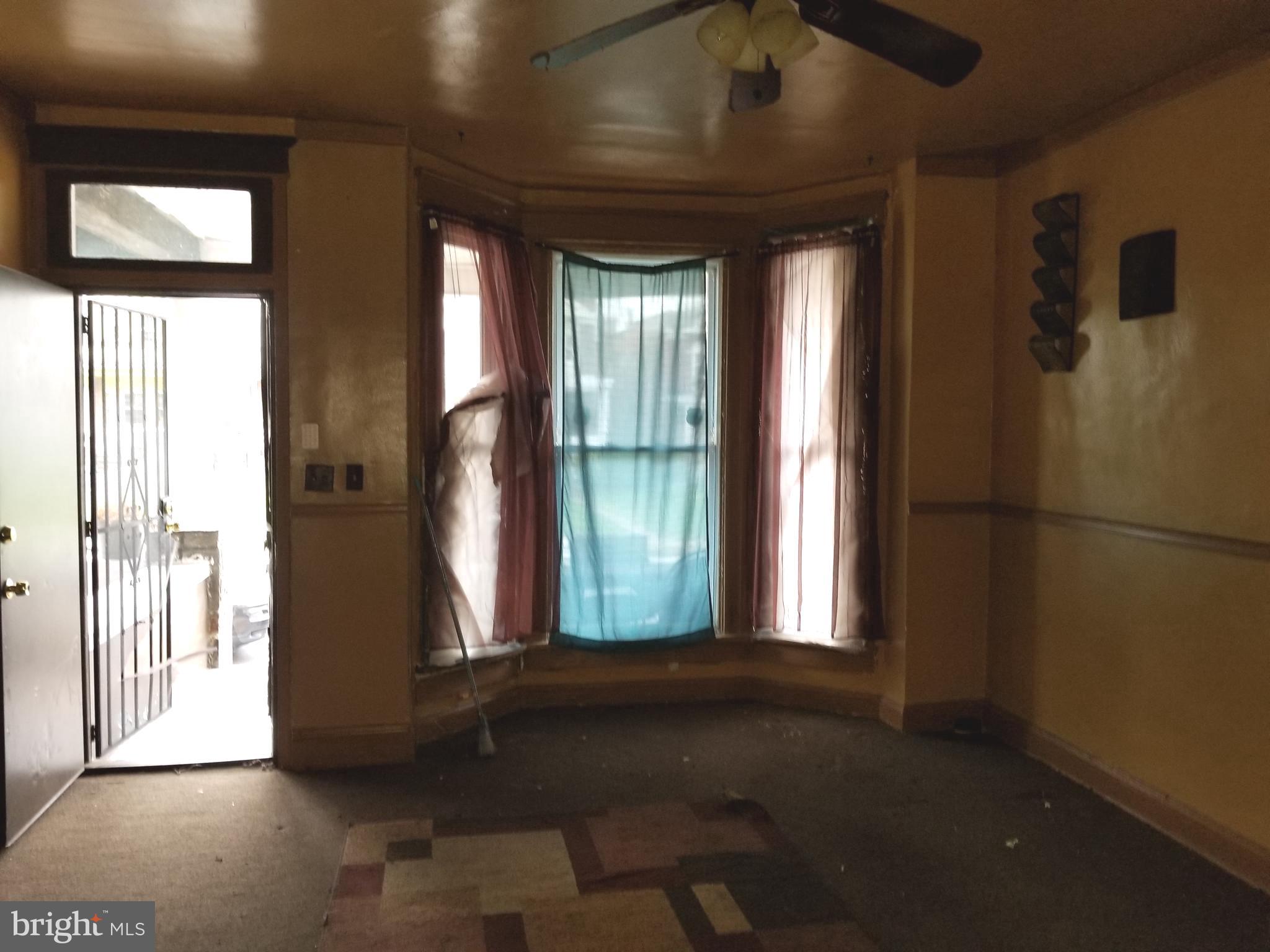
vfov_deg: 53.1
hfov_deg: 67.3
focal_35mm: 26
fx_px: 954
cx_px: 635
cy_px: 476
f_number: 1.7
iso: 125
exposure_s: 1/15
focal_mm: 4.25
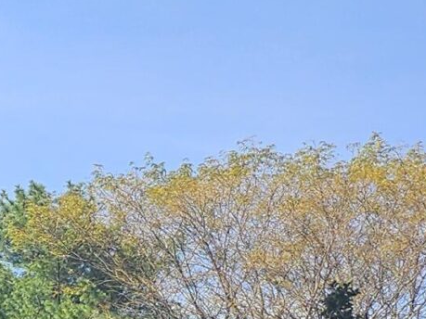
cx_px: -645
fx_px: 1649
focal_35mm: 134
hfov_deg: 11.6
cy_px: 352
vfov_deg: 10.9
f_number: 1.8
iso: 50
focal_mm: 5
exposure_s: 1/1814
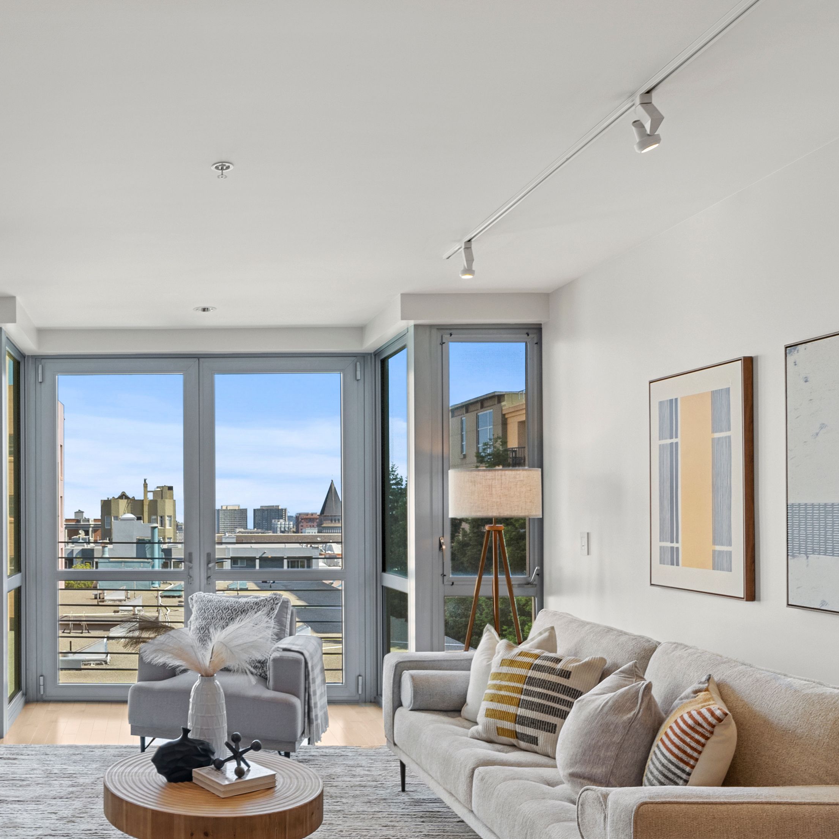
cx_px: 158
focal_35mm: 30
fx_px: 823
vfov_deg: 53.8
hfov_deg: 50.5
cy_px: 491
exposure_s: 1/5
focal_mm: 13
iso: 100
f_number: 8
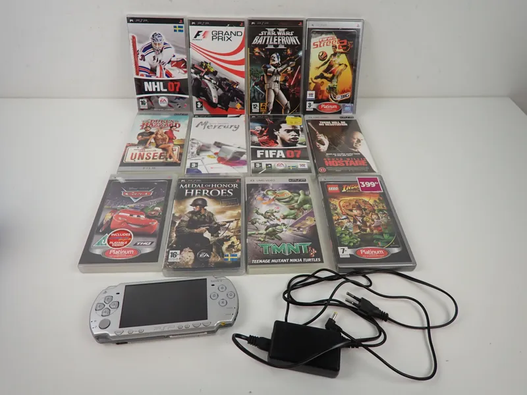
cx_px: 264
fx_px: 289
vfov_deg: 68.7
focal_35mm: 19
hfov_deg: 84.7
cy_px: 198
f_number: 2
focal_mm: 3.33
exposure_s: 1/125
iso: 125
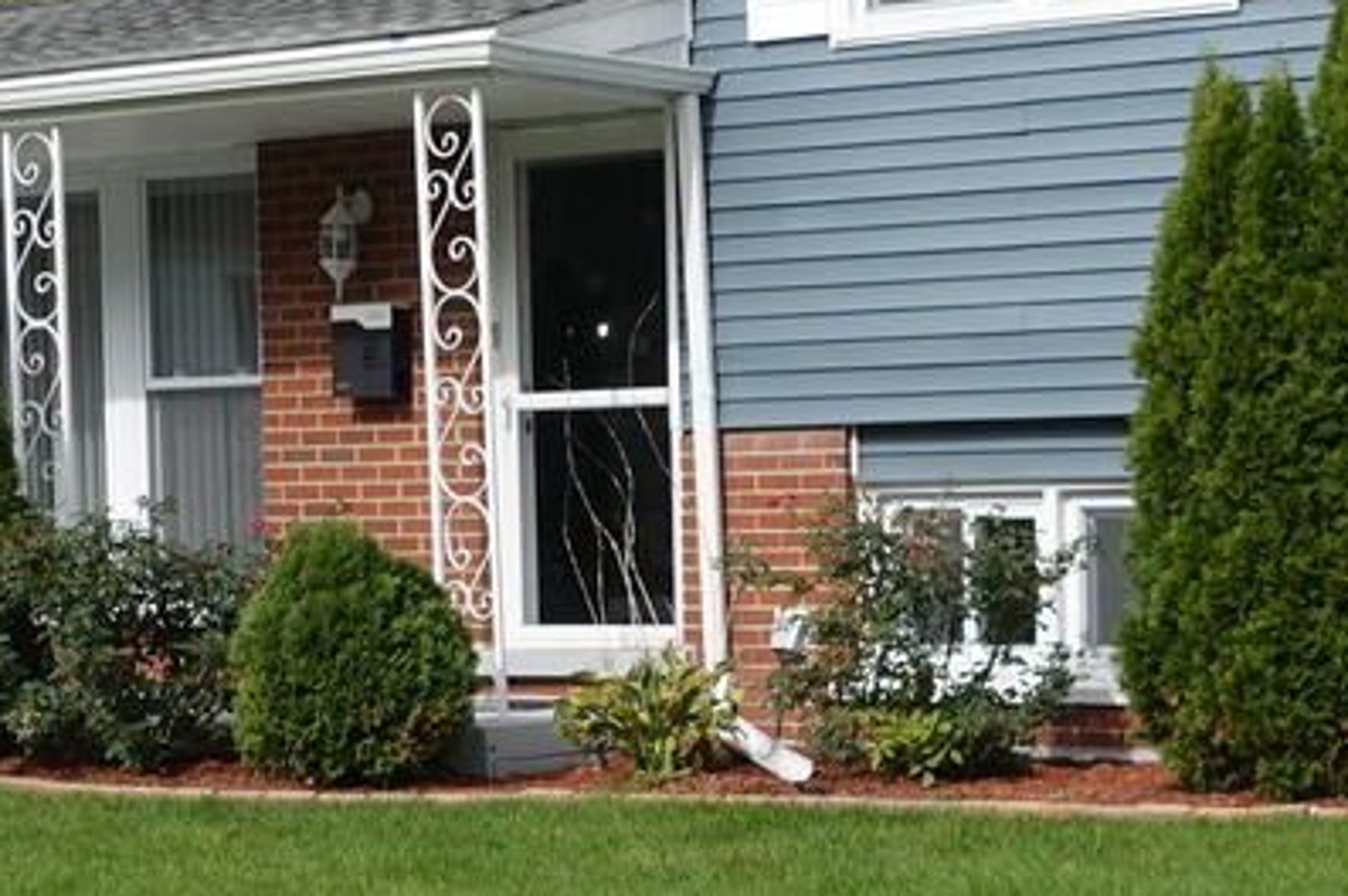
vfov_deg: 13.8
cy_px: 781
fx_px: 3666
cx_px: 1212
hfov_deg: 20.4
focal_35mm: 98
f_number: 4
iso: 125
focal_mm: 8.8
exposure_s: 1/640
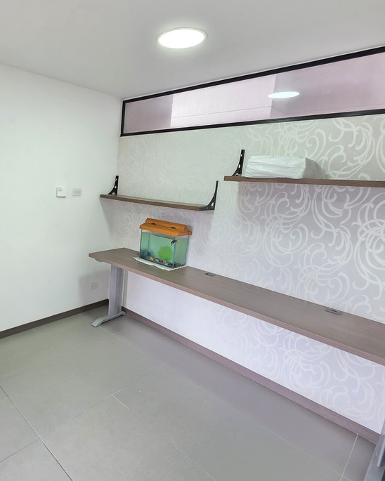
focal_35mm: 20
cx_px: 93
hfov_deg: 63.8
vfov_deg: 80.4
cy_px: 237
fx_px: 285
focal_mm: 2.2
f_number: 1.9
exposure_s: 1/60
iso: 200
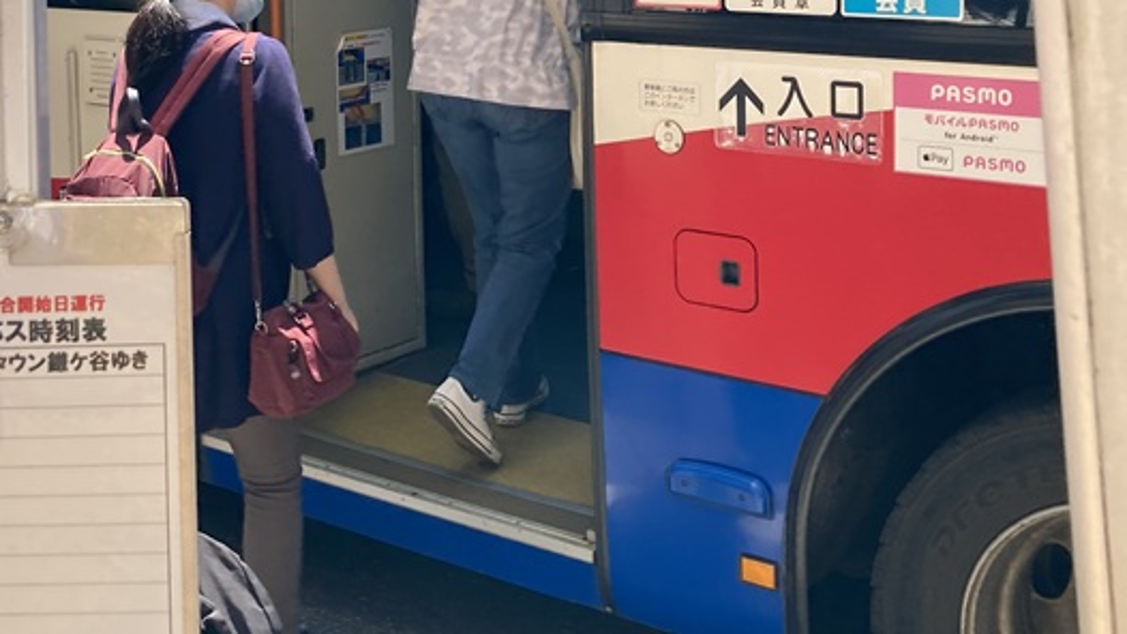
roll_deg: -0.5
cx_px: 313
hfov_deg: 35.4
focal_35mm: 58
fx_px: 1733
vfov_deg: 20.1
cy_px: -2
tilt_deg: -5.4
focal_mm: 3.99
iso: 20
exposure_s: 1/371
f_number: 1.8
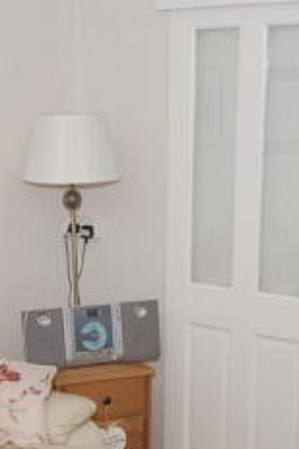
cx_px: 83
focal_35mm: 85
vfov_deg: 23.4
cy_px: 390
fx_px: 1059
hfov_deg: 16.0
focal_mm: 20
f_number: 5.6
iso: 250
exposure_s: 1/60
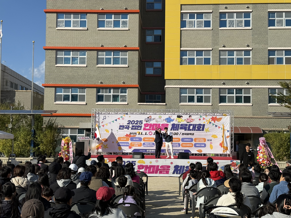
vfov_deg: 30.3
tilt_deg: +4.6
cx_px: 146
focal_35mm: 48
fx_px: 404
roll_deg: -1.1
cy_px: 109
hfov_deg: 39.7
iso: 64
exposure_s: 1/6024
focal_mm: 6.76
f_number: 1.78
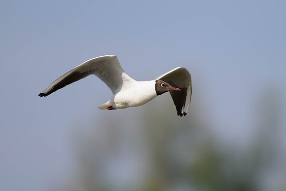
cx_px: 177
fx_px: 8453
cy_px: 84
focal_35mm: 1064
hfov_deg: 1.9
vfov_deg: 1.3
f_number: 4
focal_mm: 560
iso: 110
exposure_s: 1/1600
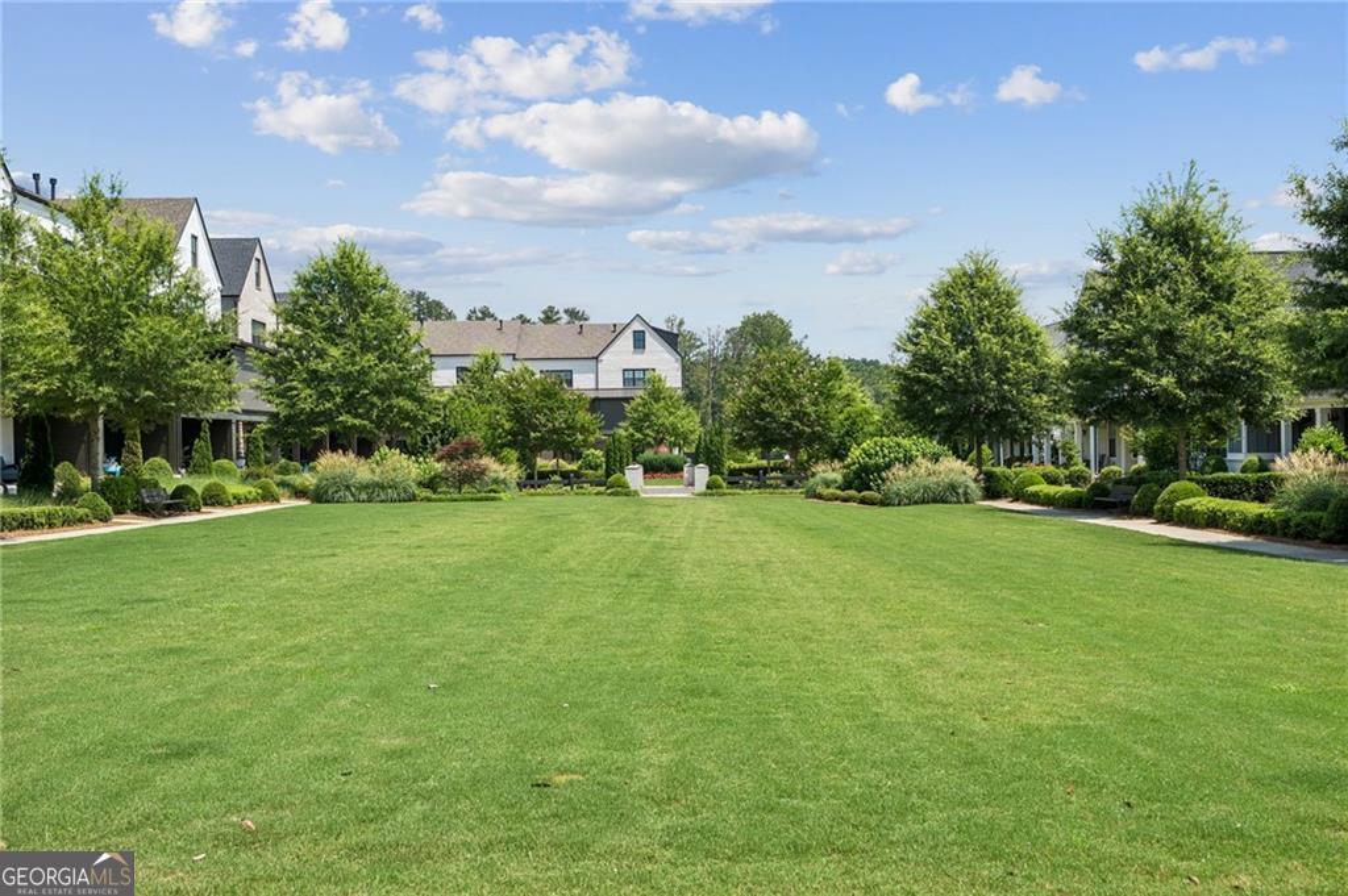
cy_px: 448
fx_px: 1197
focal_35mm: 32
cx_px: 674
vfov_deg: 41.1
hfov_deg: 58.8
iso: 100
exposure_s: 1/320
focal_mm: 32
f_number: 8
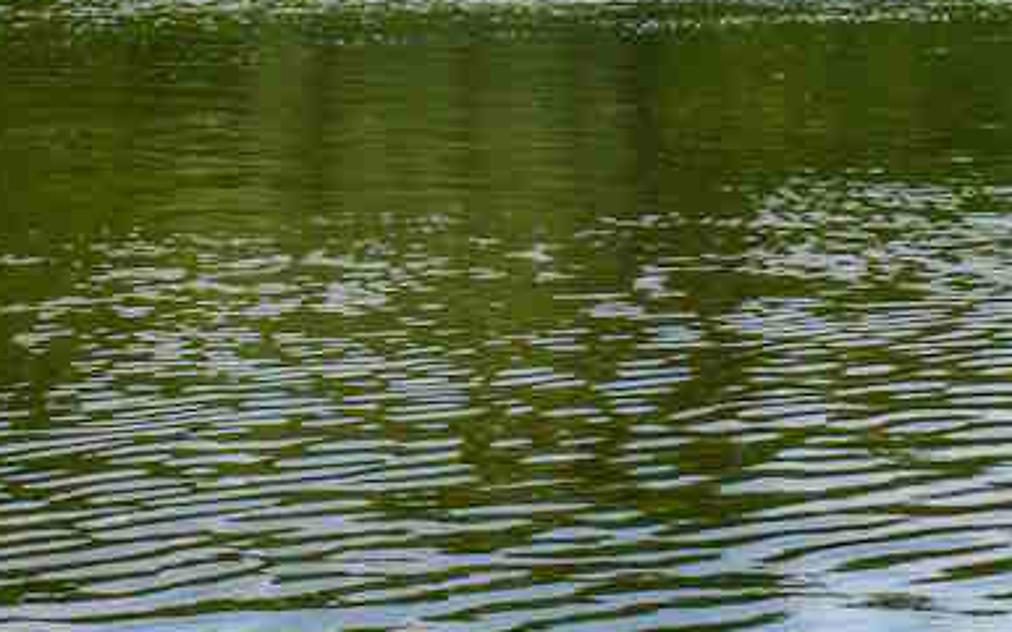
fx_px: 5459
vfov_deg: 6.6
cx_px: 1764
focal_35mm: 198
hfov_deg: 10.1
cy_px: 139
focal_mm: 50
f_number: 10
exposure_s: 1/320
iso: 200
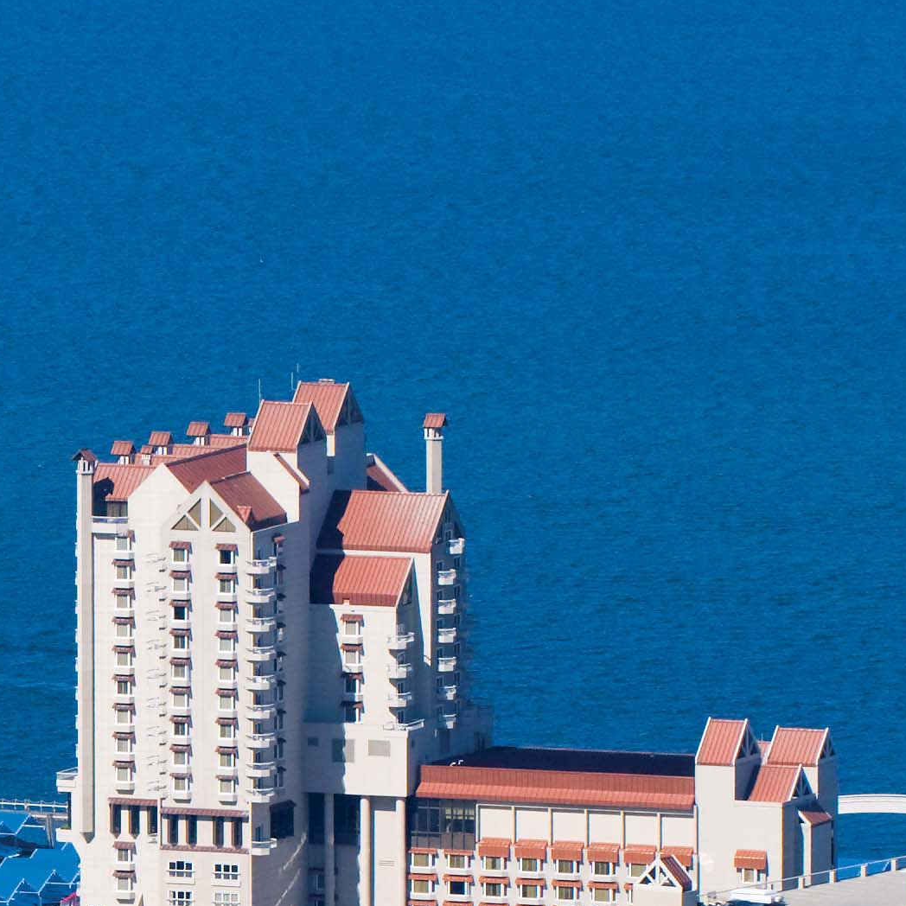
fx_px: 20047
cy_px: 1001
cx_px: -315
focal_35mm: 677
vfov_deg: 2.6
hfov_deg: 2.6
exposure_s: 1/800
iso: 320
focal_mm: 130
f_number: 9
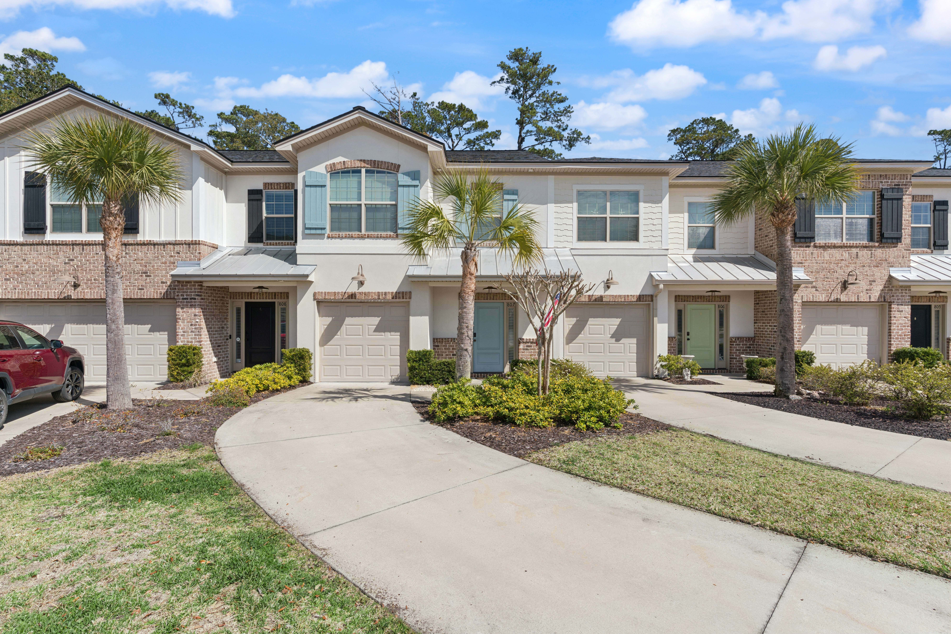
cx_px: 476
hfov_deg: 93.3
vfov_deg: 70.5
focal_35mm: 17
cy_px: 317
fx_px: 449
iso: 250
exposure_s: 1/500
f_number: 9
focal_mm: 17
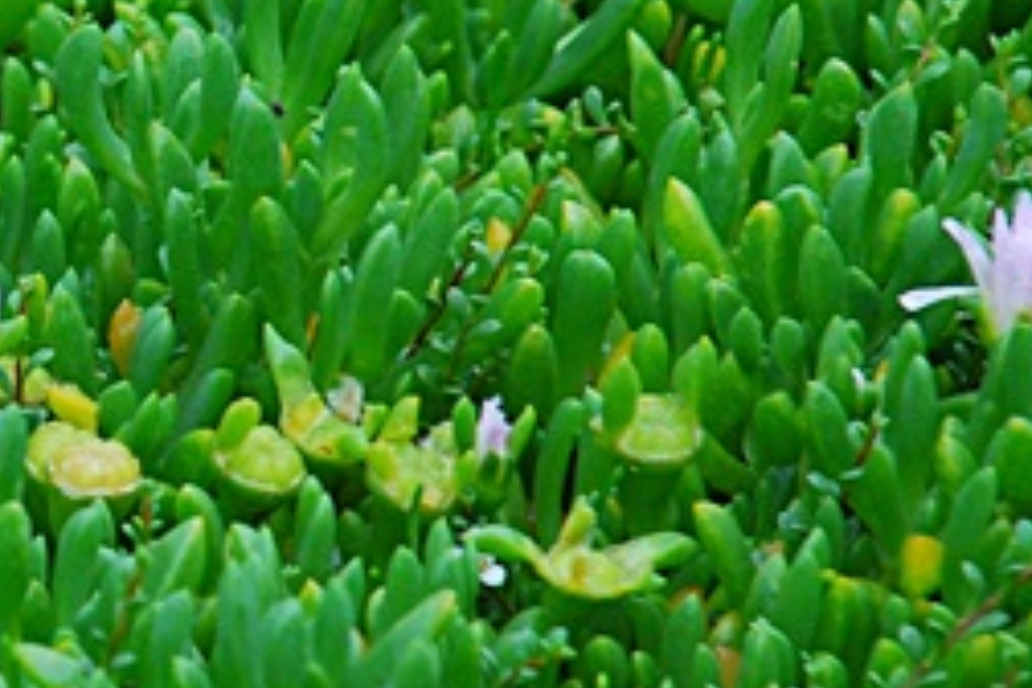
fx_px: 18477
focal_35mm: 645
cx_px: -168
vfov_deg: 2.1
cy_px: 242
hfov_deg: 3.2
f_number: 5.6
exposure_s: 1/160
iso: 400
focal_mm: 135
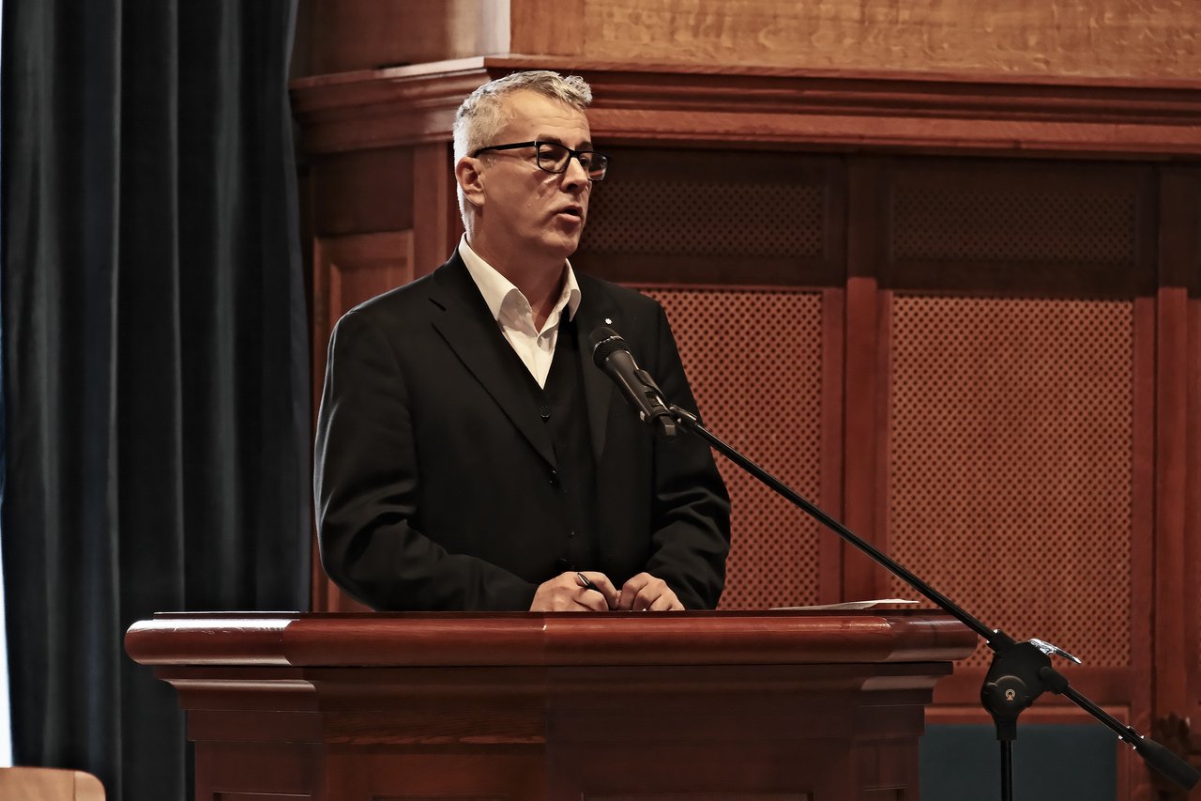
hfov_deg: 9.0
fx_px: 7638
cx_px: 600
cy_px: 400
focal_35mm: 229
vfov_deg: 6.0
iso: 3200
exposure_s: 1/50
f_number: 6.2
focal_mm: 152.6
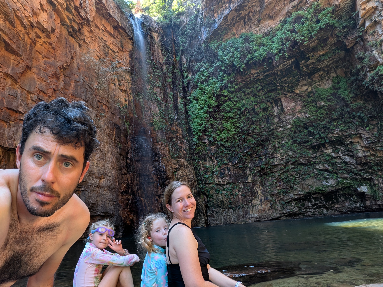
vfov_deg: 63.4
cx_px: 192
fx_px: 232
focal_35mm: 21
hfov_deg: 79.0
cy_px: 144
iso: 78
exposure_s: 1/100
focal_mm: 2.74
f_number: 2.2
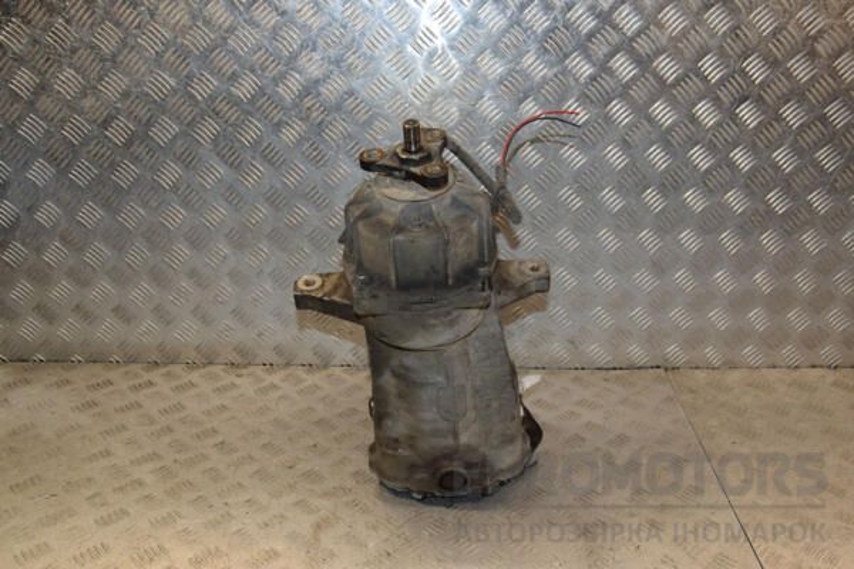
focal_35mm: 36
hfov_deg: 53.1
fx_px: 854
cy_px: 284
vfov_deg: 36.9
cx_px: 427
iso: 800
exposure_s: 1/200
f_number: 7.1
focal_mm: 24
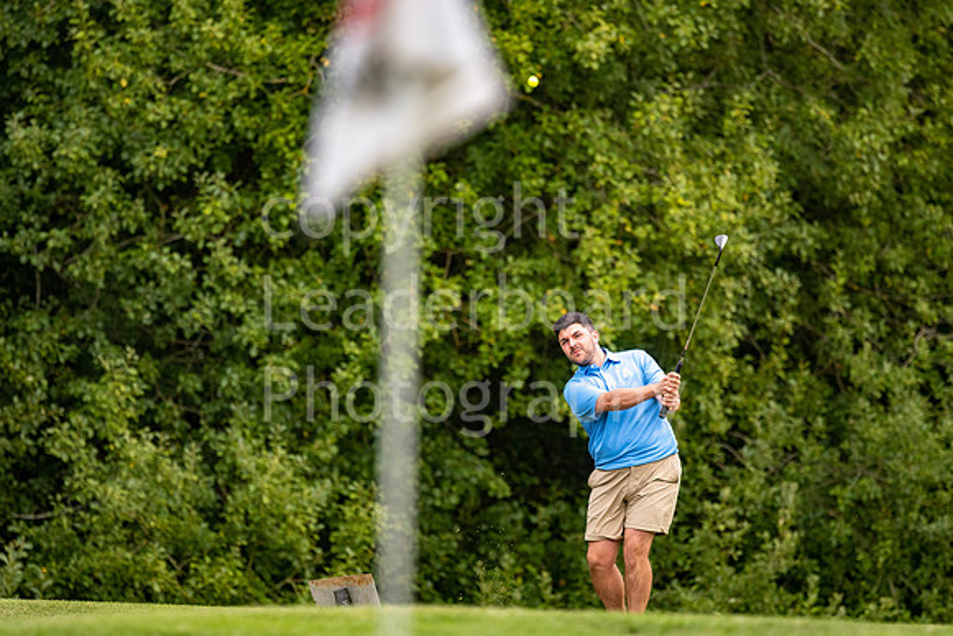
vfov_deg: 3.1
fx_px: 11915
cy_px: 318
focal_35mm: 450
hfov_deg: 4.6
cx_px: 476
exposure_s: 1/800
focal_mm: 300
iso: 500
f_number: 4
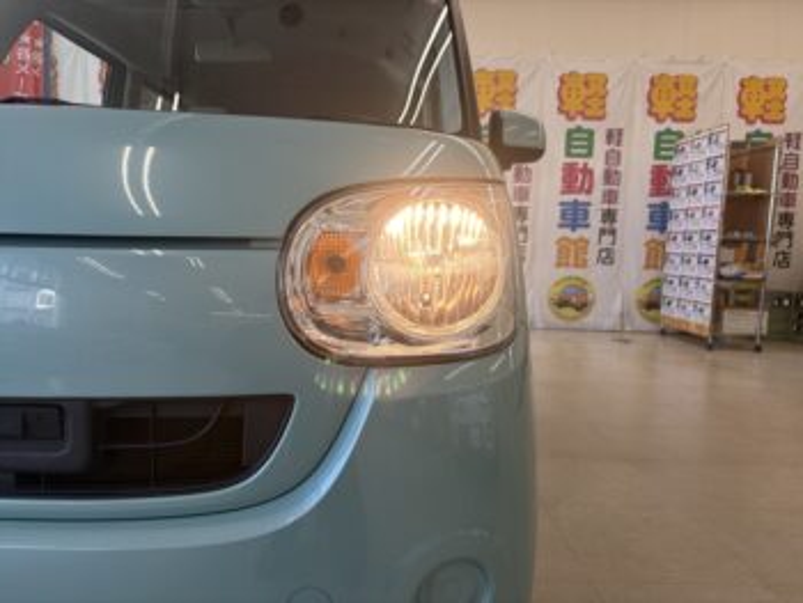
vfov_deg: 53.1
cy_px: 302
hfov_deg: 67.3
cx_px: 402
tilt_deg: -5.0
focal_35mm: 26
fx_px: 604
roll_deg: -1.4
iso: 50
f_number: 1.6
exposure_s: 1/197
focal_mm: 5.96
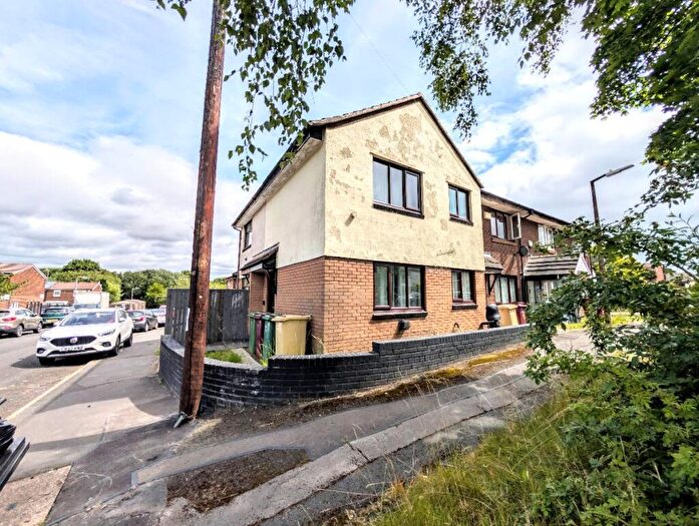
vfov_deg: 94.7
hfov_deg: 110.4
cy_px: 263
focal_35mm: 12
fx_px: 243
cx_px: 350
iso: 56
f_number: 1.7
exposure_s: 1/5155
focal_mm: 2.02
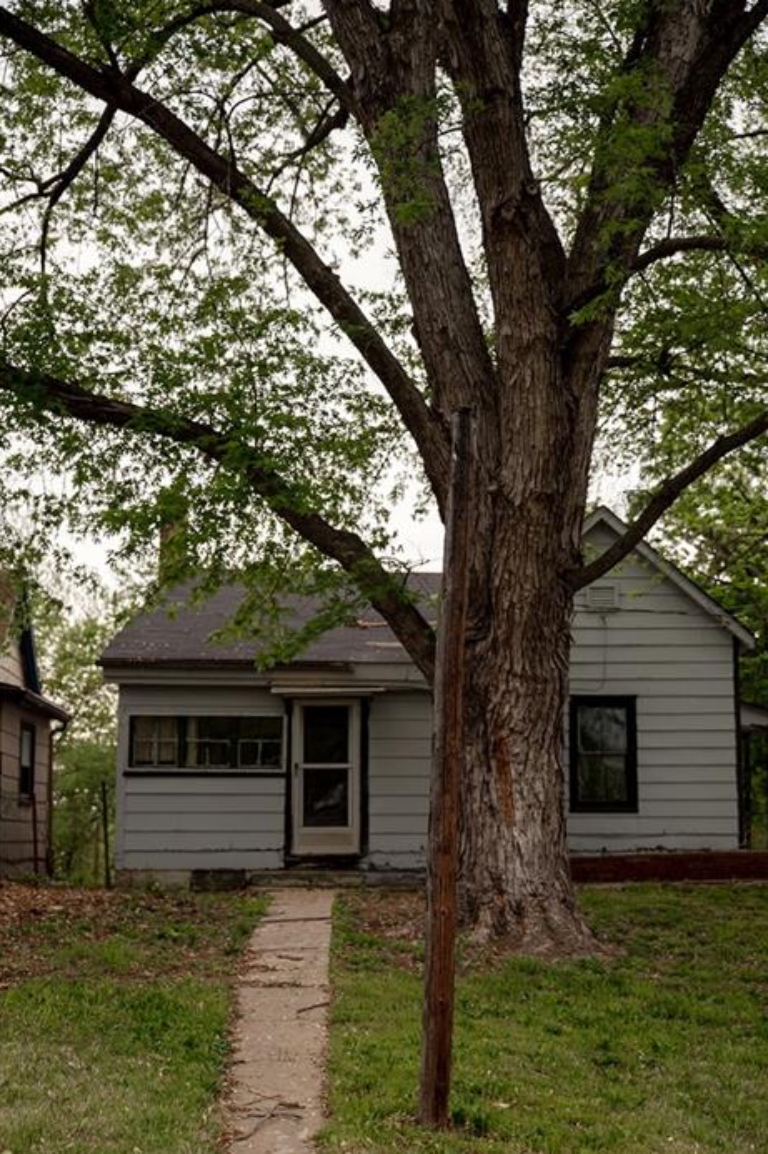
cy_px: 628
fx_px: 1634
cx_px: 422
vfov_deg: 38.9
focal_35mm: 51
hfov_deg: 26.4
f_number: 2.8
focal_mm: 46
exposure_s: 1/400
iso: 100
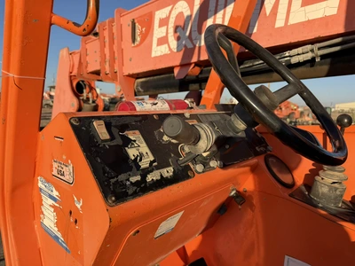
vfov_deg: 56.8
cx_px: 178
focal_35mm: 24
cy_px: 133
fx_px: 246
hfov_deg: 71.6
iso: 80
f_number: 1.78
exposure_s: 1/2611
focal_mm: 6.76
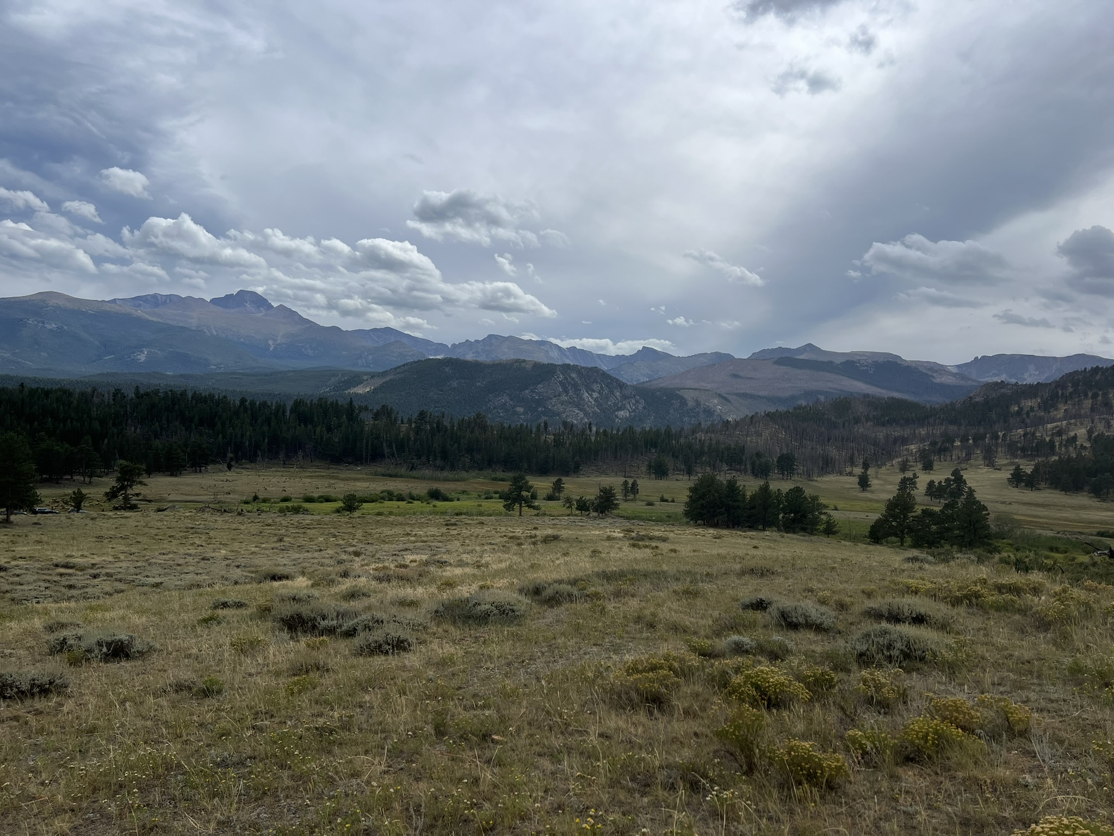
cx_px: 557
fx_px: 837
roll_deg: -2.6
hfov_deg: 67.3
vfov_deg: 53.1
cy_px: 418
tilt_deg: -0.9
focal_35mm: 26
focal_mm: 5.7
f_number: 1.5
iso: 50
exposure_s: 1/6993
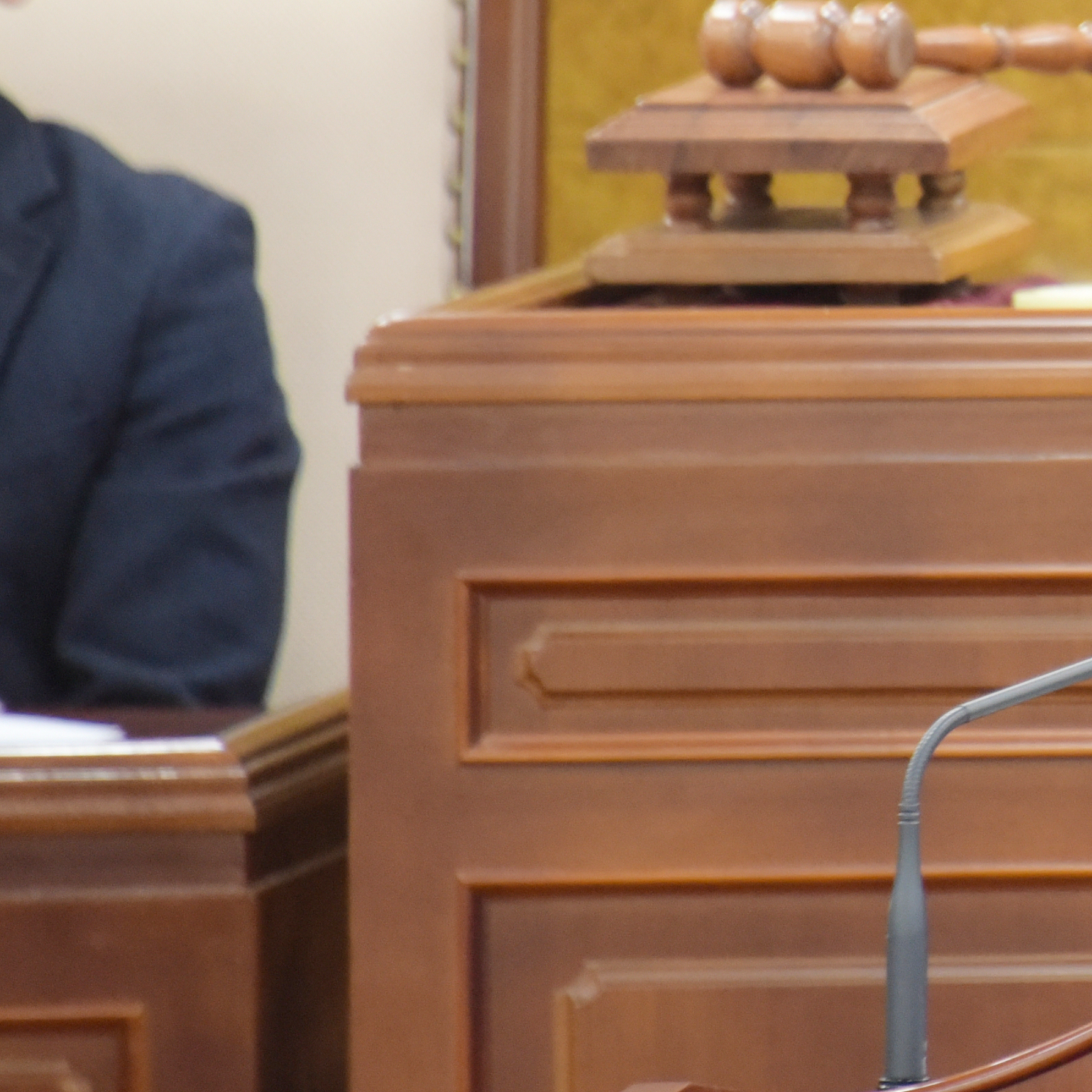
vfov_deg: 2.0
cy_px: 45
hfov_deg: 2.0
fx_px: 30658
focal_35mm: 859
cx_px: 1747
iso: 3600
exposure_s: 1/200
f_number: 5.6
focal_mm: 300
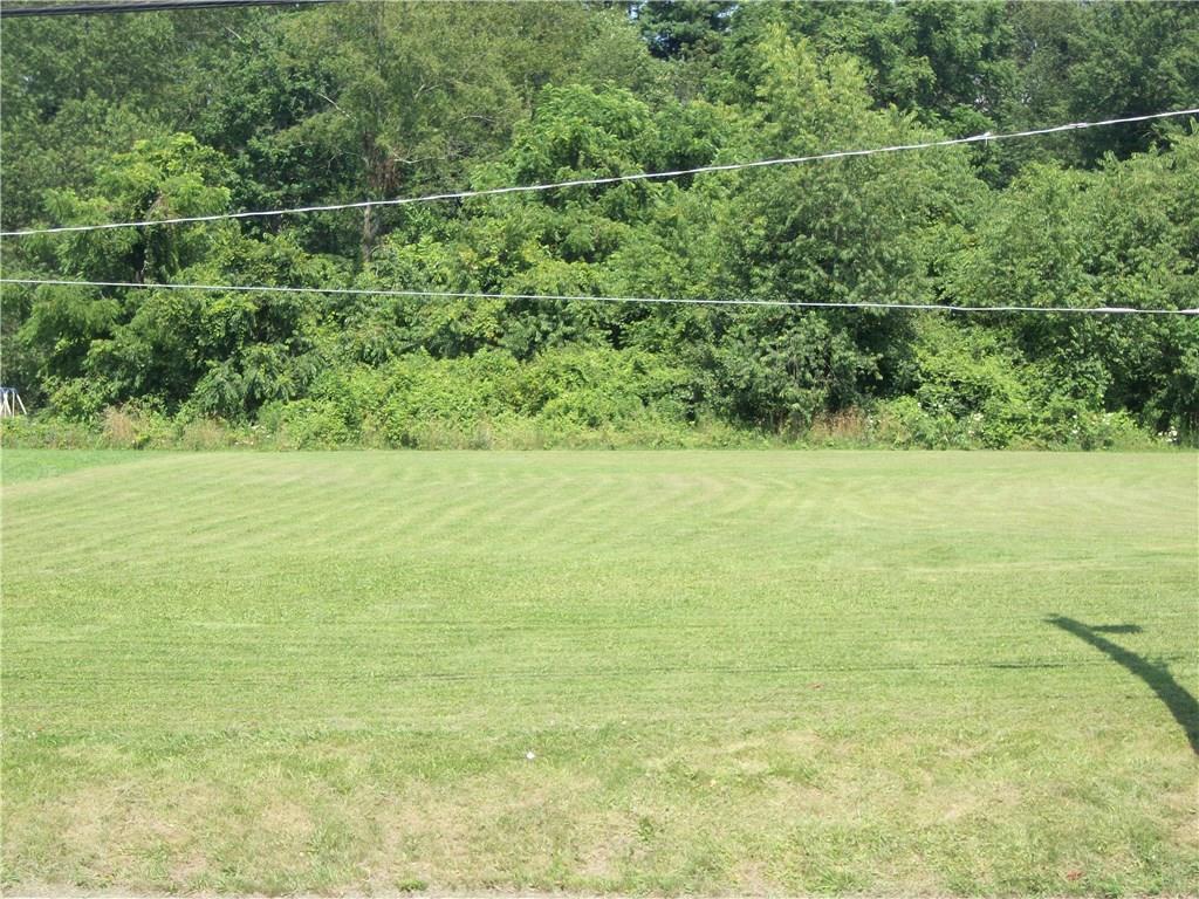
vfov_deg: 19.1
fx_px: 2667
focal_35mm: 77
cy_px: 450
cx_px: 600
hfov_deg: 25.3
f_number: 4.6
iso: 80
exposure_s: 1/320
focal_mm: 13.7
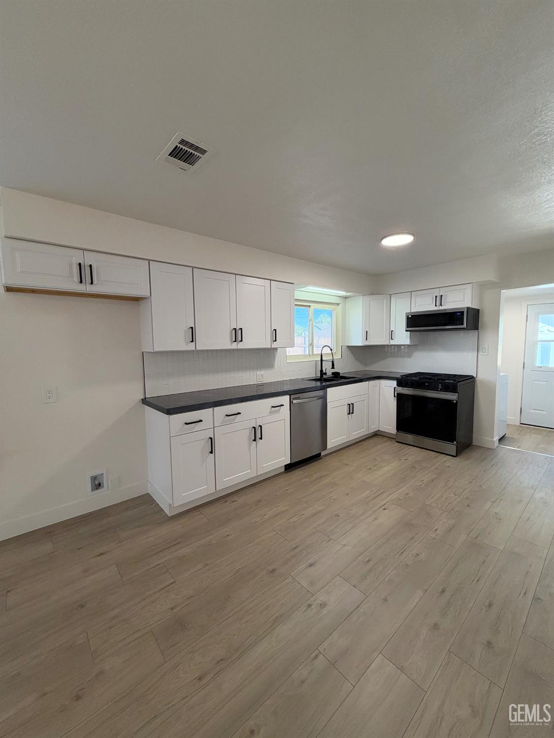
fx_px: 299
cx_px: 277
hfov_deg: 85.7
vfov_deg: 102.0
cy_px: 369
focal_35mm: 14
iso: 250
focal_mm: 2.22
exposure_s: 1/120
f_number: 2.2
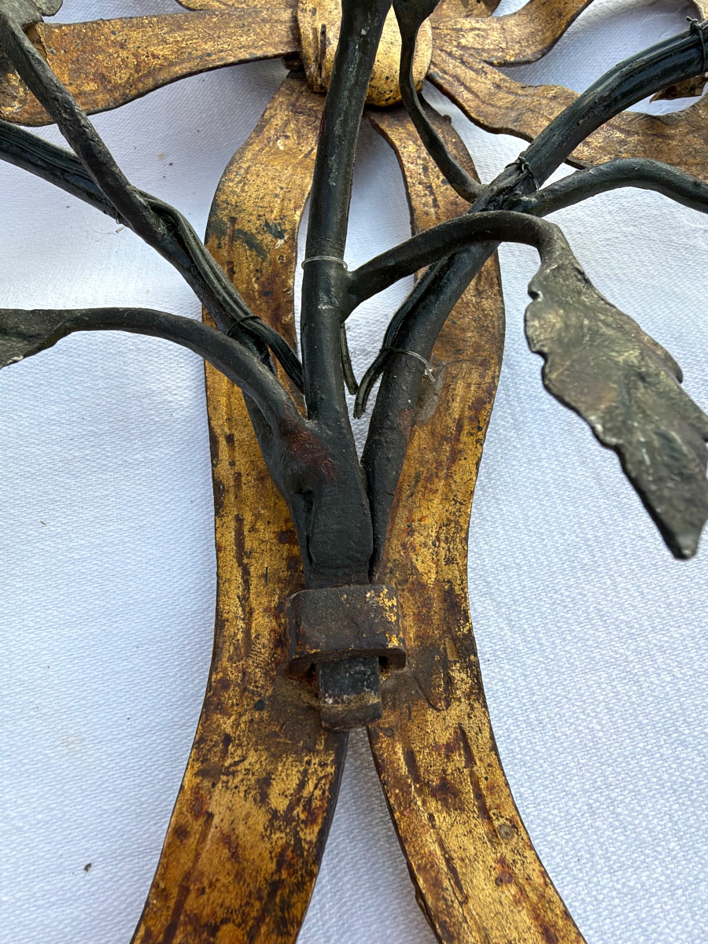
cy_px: 472
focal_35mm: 25
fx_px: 682
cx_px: 354
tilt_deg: -64.2
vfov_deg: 69.4
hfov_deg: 54.9
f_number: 2.2
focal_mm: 2.22
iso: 100
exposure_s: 1/121
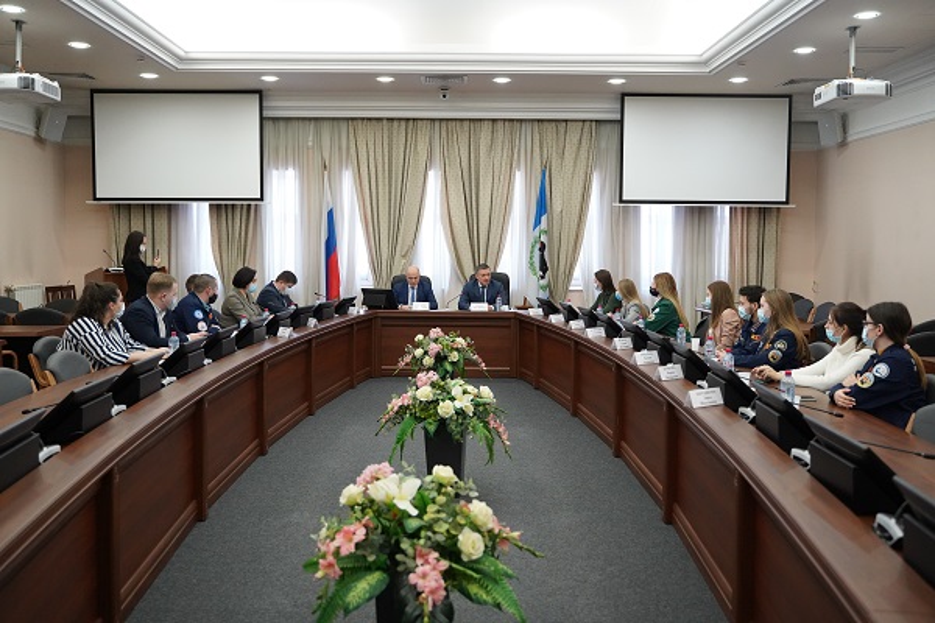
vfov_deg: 37.9
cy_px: 312
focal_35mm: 35
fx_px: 909
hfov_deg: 54.4
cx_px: 468
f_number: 2.8
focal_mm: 35
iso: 6400
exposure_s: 1/800
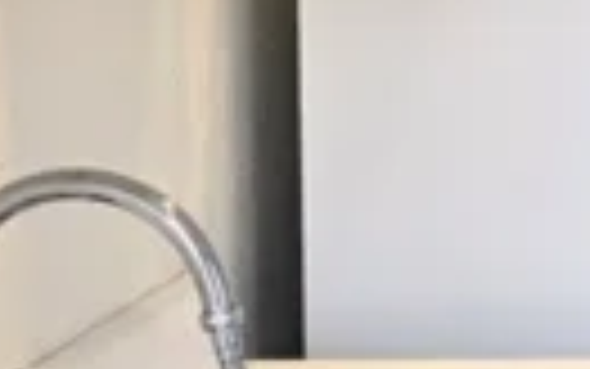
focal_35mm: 139
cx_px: 984
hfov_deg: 13.8
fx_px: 2236
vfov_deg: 9.3
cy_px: -112
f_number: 1.7
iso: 50
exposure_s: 1/120
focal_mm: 6.3
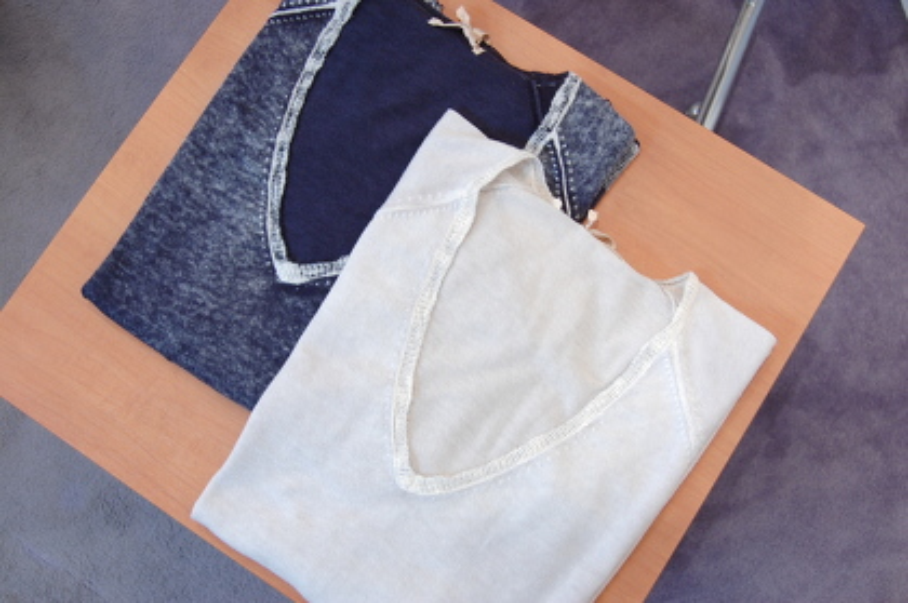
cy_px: 302
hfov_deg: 53.2
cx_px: 454
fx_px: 907
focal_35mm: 36
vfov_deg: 36.8
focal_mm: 24
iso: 800
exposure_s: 1/20
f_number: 5.6
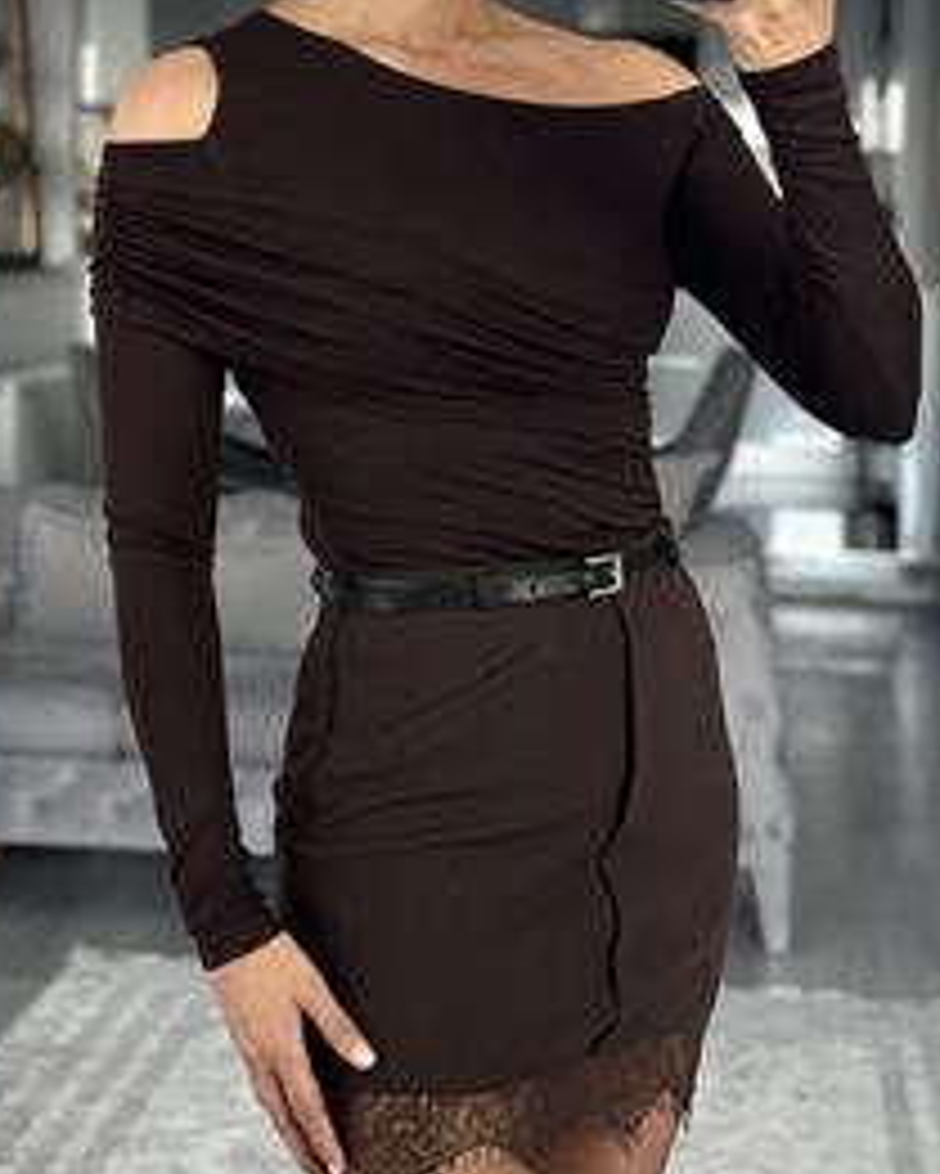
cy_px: 450
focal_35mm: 91
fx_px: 3163
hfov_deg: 16.9
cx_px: 432
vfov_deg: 21.0
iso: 125
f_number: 1.78
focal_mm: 6.86
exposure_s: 1/68
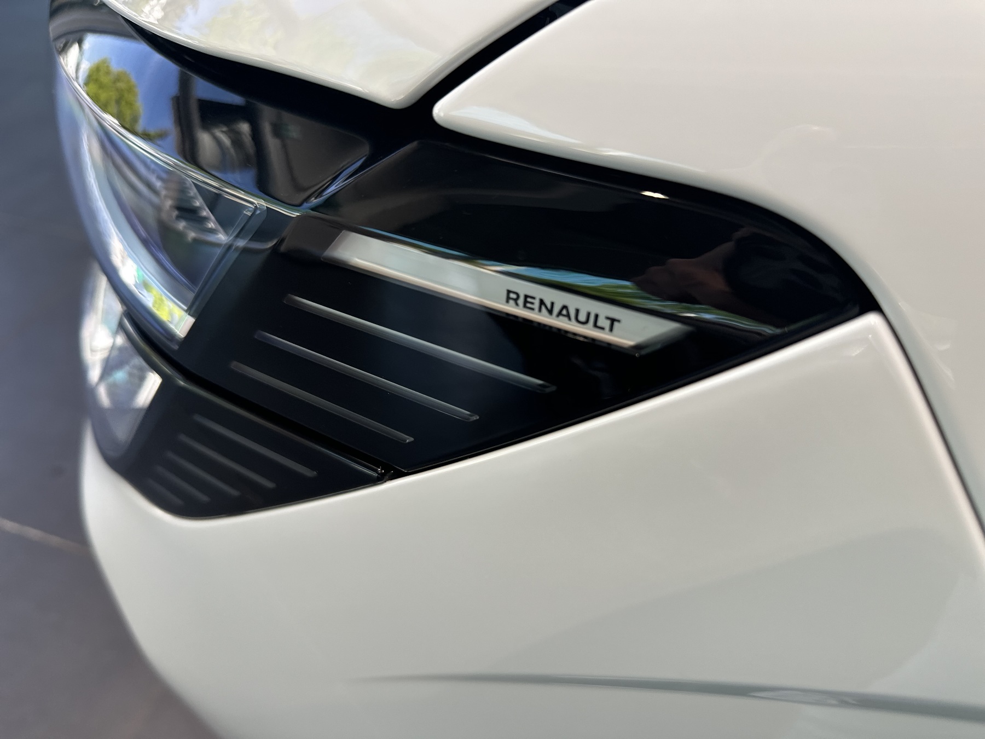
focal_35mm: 24
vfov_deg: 56.8
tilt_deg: -47.3
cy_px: 370
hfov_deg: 71.6
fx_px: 683
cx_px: 492
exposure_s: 1/300
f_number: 1.78
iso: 100
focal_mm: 6.86
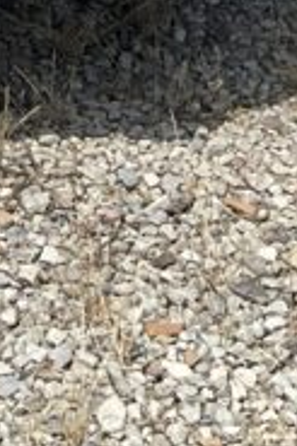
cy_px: -668
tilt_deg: -10.8
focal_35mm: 167
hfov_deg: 7.9
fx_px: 2070
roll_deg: -3.1
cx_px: -280
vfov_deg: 10.4
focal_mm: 3
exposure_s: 1/1675
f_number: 1.8
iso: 16
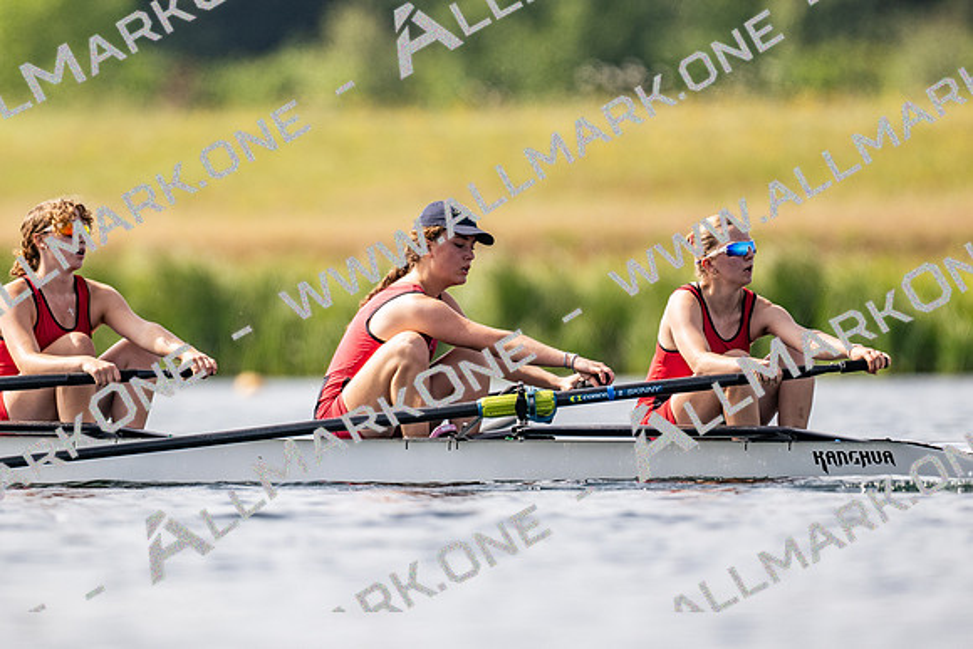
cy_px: 324
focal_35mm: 900
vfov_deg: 1.5
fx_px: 24342
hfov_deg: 2.3
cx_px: 486
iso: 180
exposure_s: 1/2500
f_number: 4
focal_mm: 600
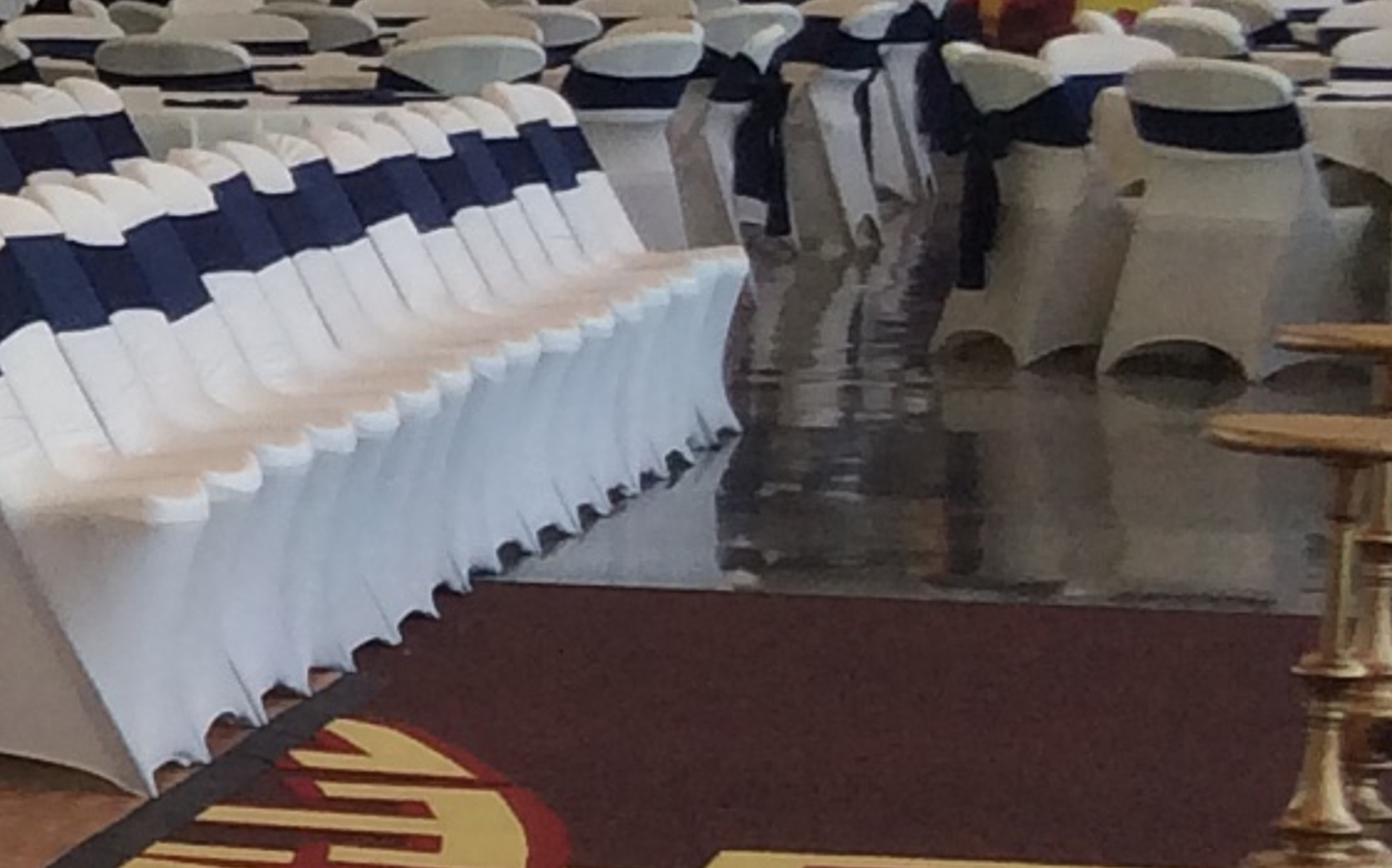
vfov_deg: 7.3
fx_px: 6787
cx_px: -2643
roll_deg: +1.3
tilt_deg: -8.8
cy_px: 650
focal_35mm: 179
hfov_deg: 9.5
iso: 32
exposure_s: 1/238
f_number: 2.2
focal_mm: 4.15
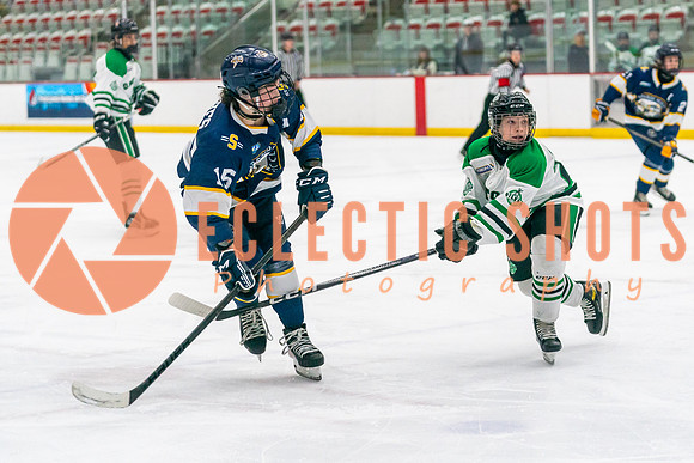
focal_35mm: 106
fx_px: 2037
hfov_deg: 19.3
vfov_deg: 13.0
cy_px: 223
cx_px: 367
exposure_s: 1/1250
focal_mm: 74
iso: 3200
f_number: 2.8
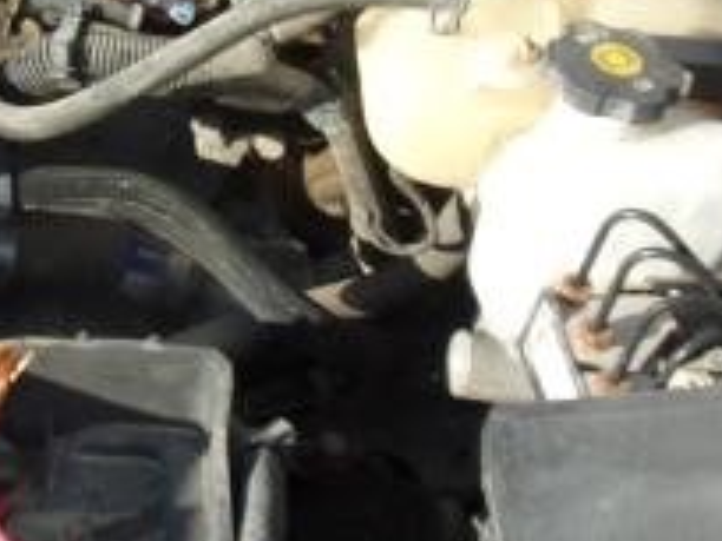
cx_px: 195
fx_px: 1961
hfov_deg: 20.7
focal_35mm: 94
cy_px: 103
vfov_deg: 15.6
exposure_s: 1/450
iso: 80
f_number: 3.3
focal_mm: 4.3
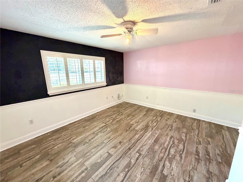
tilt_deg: -11.1
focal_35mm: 14
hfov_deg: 102.1
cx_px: 122
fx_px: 98
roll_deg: +1.2
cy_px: 91
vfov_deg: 85.7
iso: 320
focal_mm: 2.22
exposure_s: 1/60
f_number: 2.2
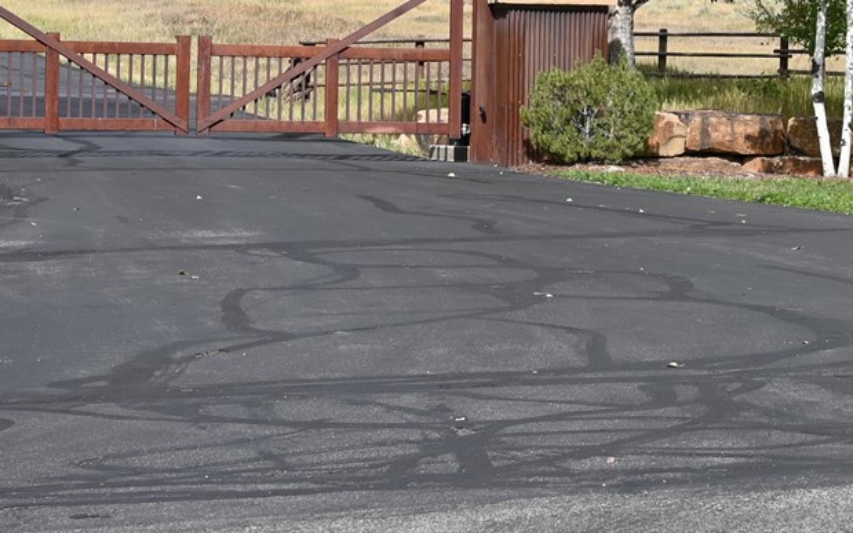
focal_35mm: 123
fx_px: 2860
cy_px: -65
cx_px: 803
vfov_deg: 10.5
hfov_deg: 16.7
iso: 100
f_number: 7.1
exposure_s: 1/320
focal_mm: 44
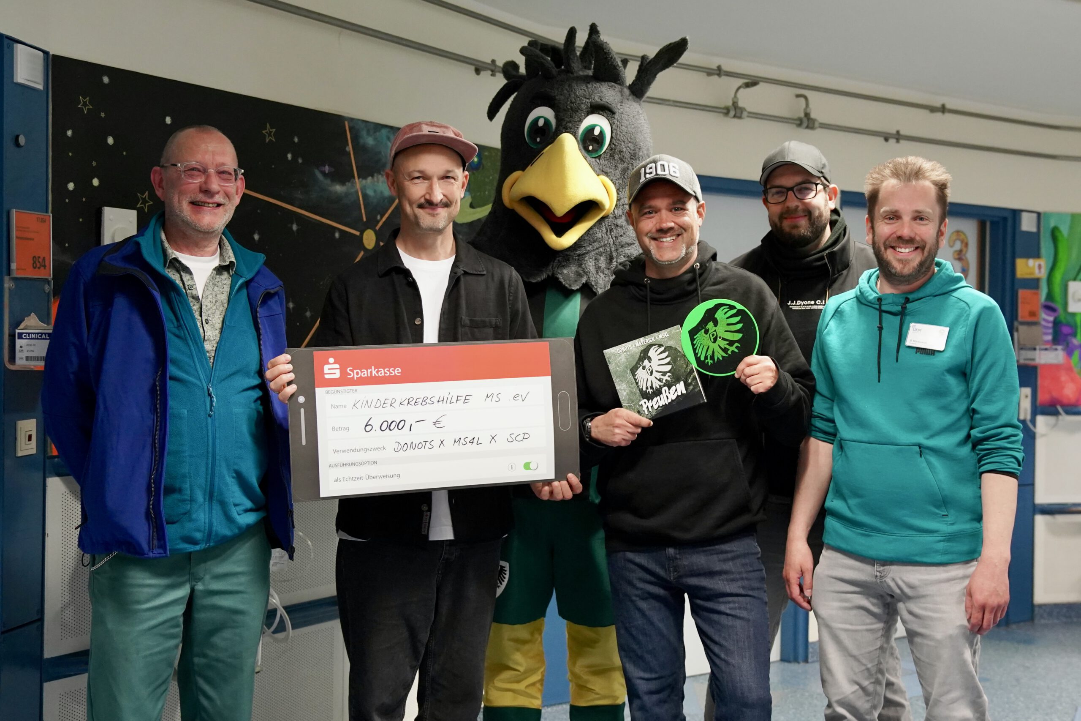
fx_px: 1171
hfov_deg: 49.6
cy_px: 360
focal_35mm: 39
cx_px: 540
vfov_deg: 34.2
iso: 4000
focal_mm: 39
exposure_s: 1/160
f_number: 4
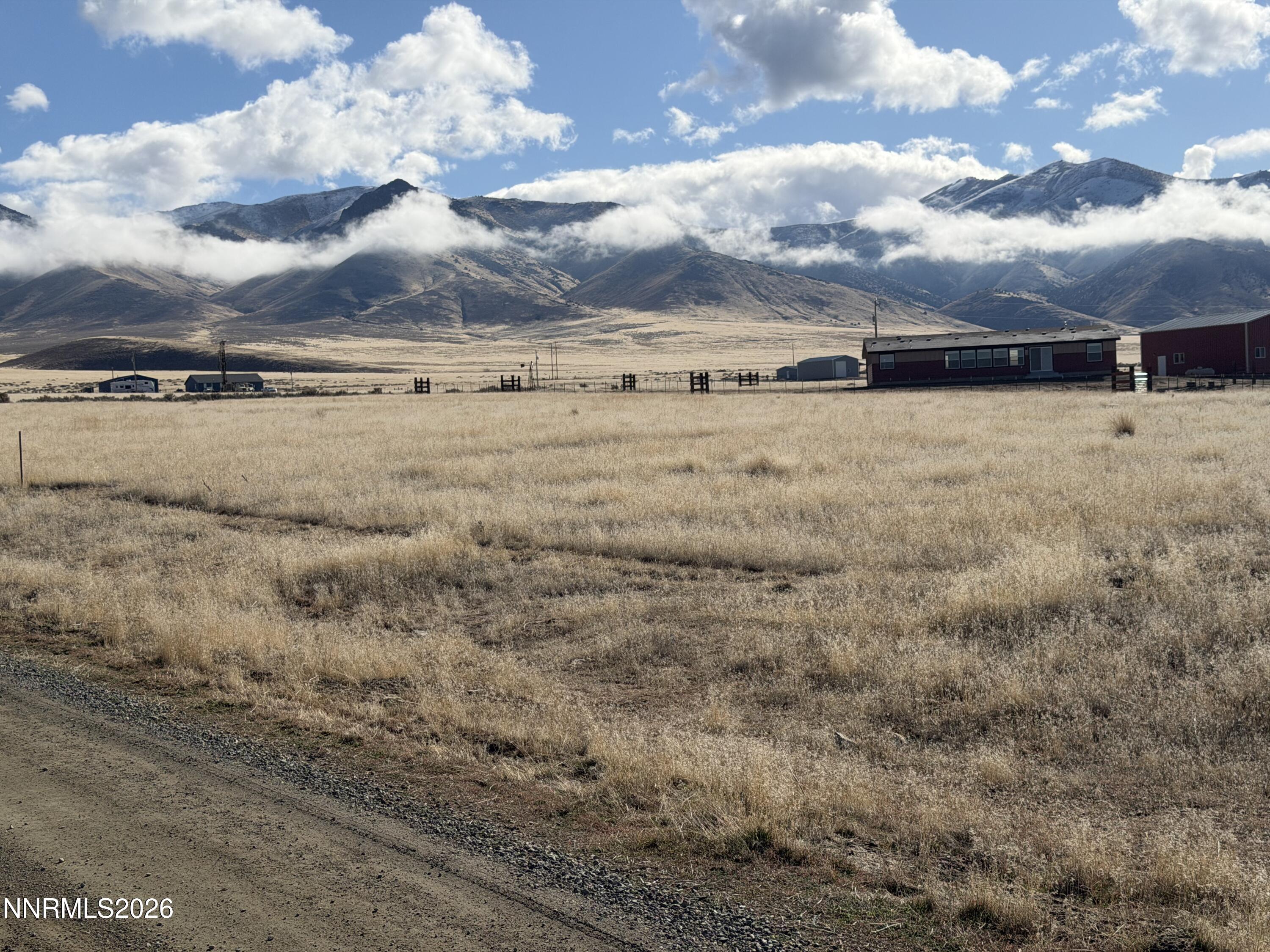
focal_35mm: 48
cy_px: 476
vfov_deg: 30.3
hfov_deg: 39.7
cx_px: 635
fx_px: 1761
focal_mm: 6.76
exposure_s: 1/11364
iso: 64
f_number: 1.78
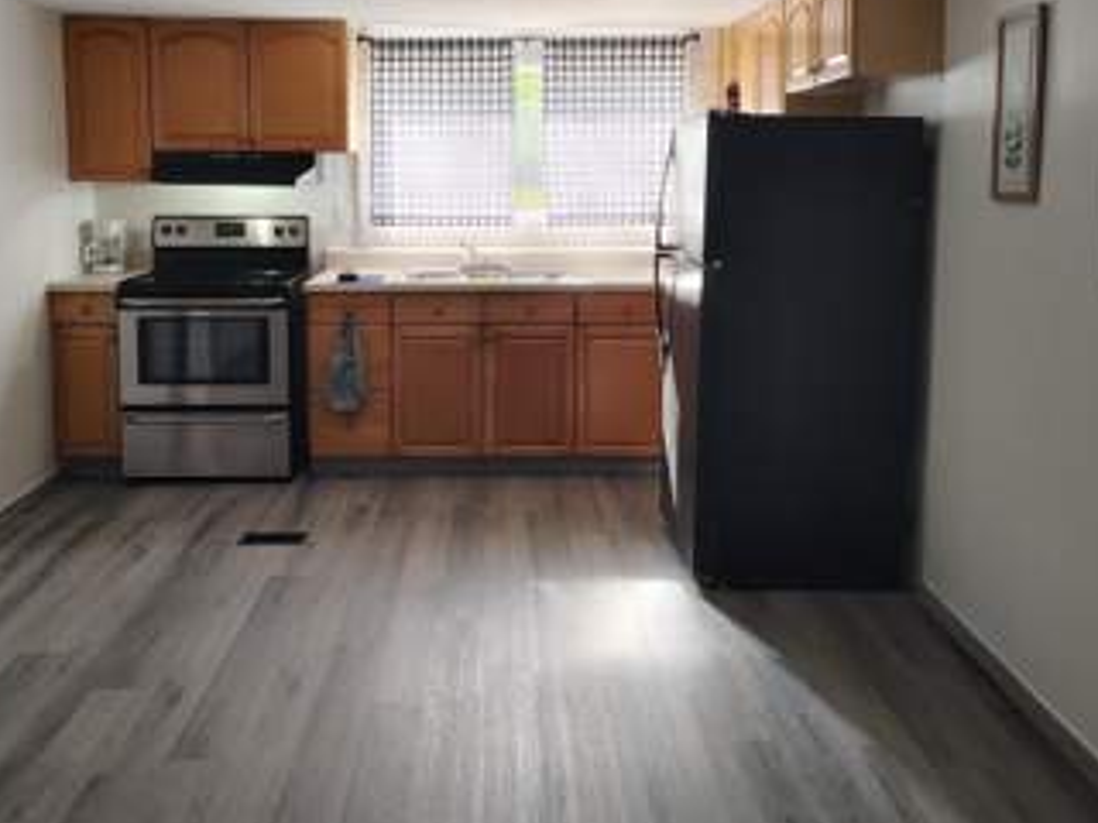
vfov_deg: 39.3
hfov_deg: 51.3
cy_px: 288
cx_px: 511
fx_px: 1142
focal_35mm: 36
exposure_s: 1/120
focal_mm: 5.56
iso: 956
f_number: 1.8
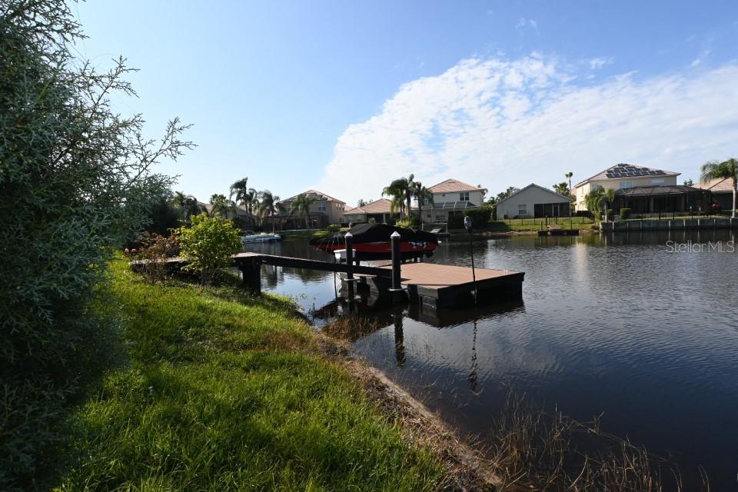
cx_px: 369
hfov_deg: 90.0
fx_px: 369
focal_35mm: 18
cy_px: 246
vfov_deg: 67.4
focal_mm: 12
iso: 100
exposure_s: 1/200
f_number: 9
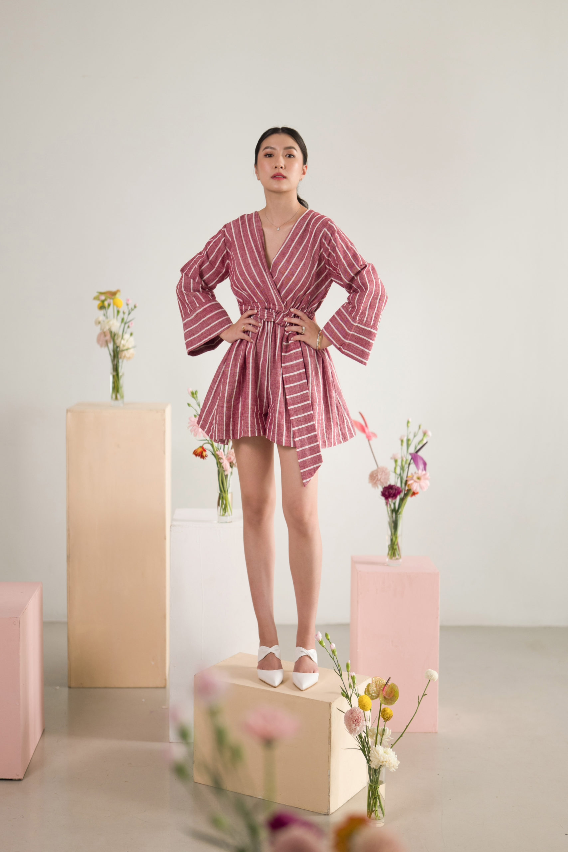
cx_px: 284
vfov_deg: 39.6
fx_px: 1183
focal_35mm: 50
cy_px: 426
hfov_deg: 27.0
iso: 800
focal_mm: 50
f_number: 1.4
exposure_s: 1/160
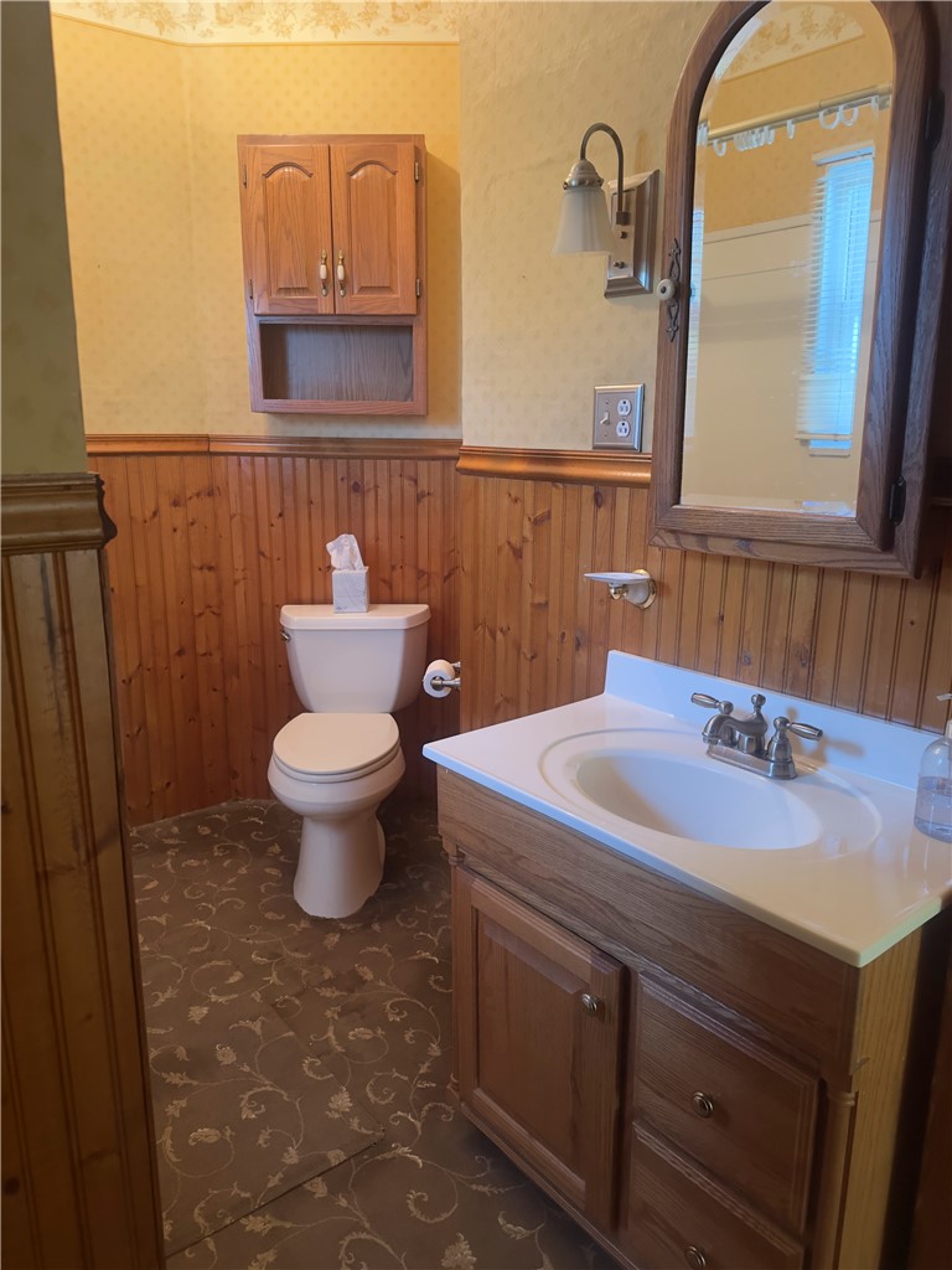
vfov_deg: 71.6
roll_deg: -0.9
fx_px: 880
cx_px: 476
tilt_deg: -13.4
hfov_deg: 56.8
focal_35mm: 24
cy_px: 635
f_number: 1.78
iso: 640
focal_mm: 6.86
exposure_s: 1/60
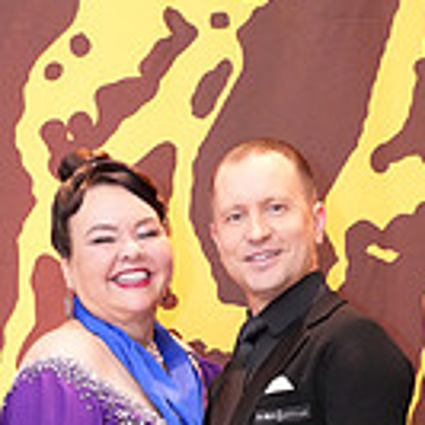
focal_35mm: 126
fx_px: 1750
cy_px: 607
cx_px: 209
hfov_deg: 13.8
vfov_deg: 13.2
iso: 6400
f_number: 4.5
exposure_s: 1/200
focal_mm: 34
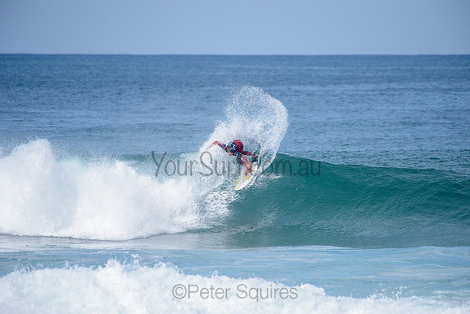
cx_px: 235
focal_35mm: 500
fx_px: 6529
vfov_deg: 2.8
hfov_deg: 4.1
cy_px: 157
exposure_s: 1/2500
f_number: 6.3
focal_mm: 500
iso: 250
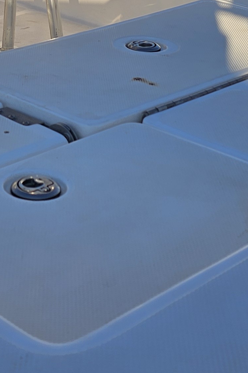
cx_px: -2
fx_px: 879
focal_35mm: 85
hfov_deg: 15.7
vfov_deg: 22.7
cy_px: -23
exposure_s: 1/1022
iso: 10
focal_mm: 6.3
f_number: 1.7
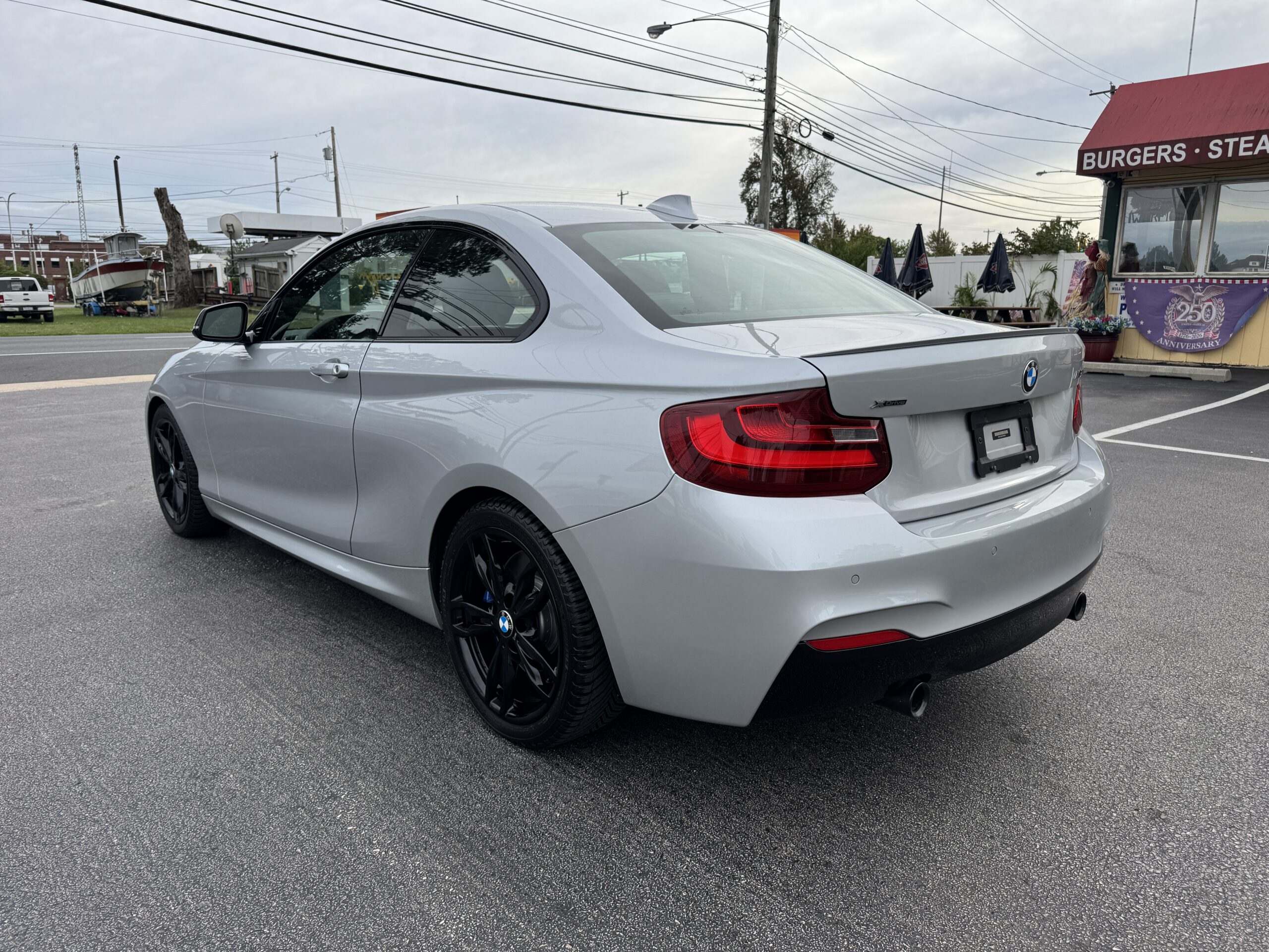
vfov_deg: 56.8
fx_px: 880
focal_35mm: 24
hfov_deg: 71.6
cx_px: 634
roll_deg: -0.4
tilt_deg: -11.9
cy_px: 476
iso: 80
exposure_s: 1/2506
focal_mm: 6.76
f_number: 1.78
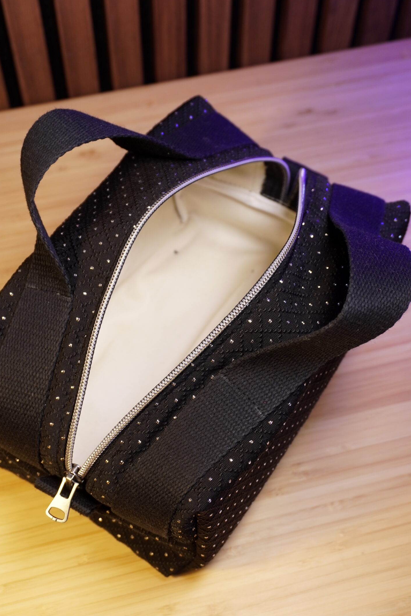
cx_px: 174
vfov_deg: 40.6
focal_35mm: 49
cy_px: 325
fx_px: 832
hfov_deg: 27.7
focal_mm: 27
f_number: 4.5
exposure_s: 1/25
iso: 320
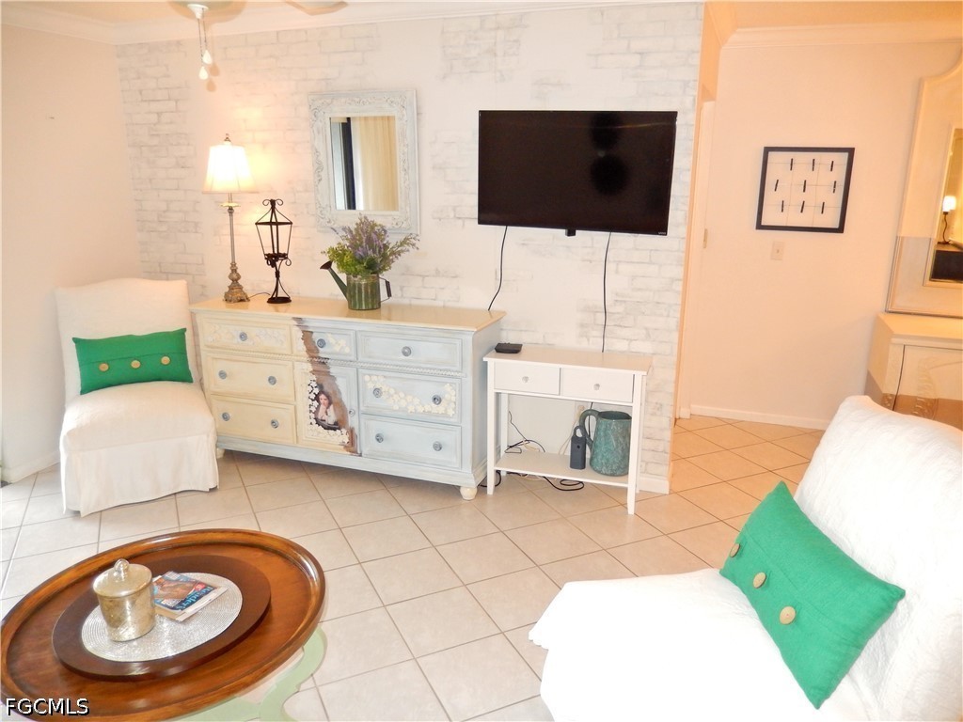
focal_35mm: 25
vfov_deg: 54.9
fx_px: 695
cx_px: 482
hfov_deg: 69.4
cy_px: 361
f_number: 3.4
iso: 360
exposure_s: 1/30
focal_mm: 4.5
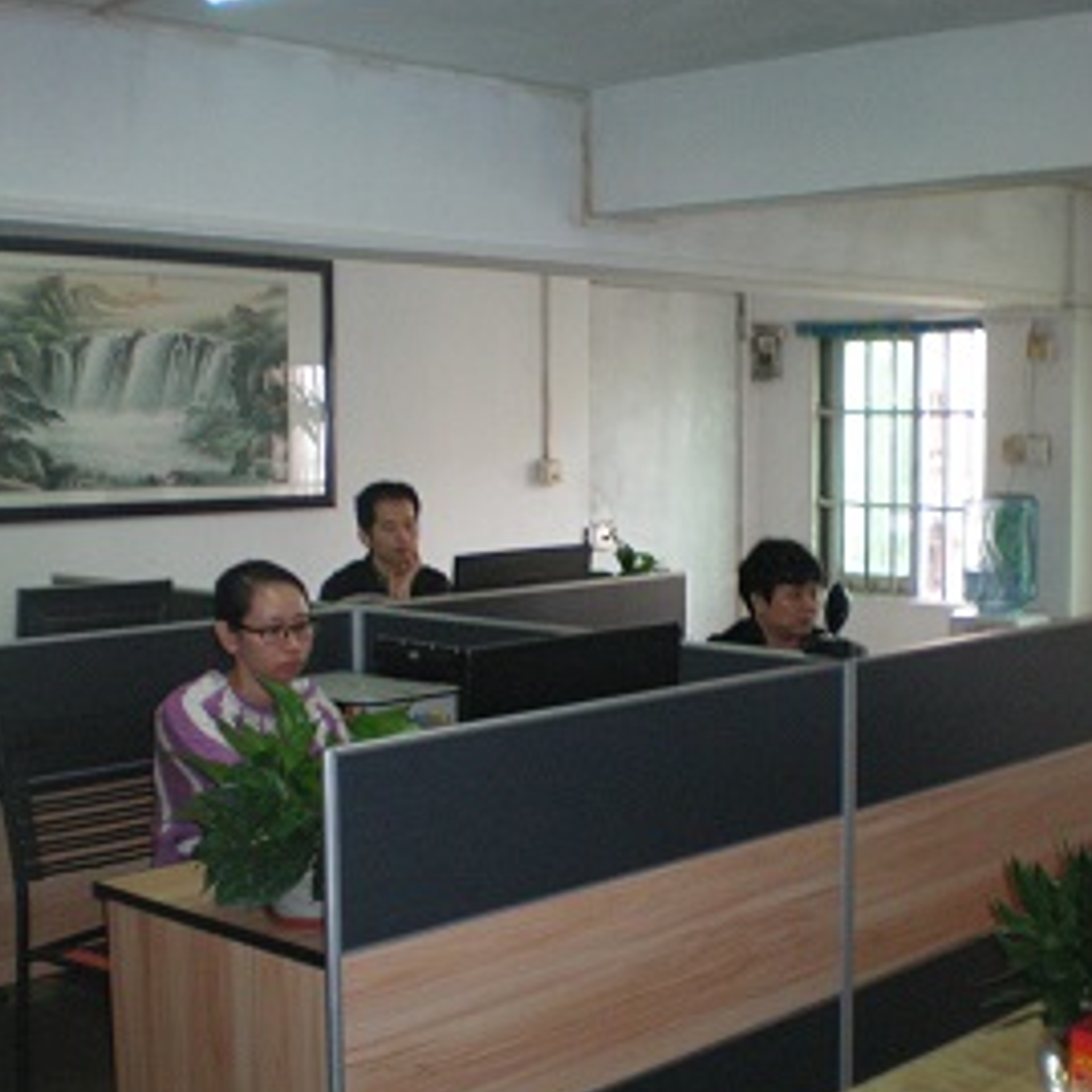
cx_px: 682
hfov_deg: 33.9
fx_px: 1785
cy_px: 576
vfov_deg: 34.0
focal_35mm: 50
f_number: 3.1
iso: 200
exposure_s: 1/60
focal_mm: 6.3
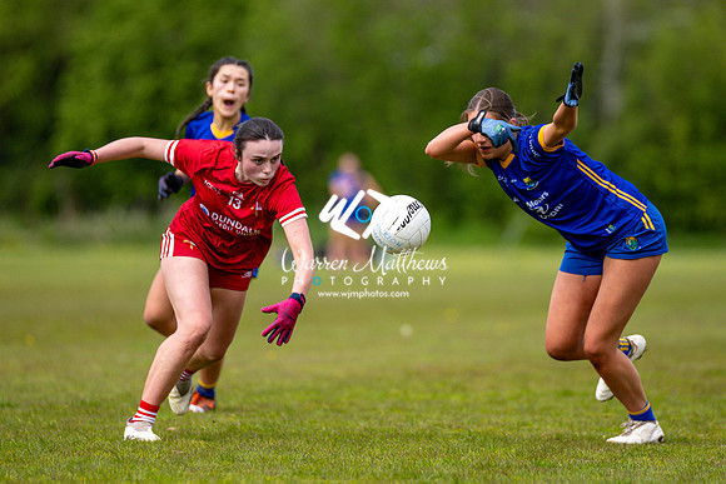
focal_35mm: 474
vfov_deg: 2.9
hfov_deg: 4.4
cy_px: 216
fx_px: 9552
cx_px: 355
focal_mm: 300
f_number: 2.8
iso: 360
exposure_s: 1/4000
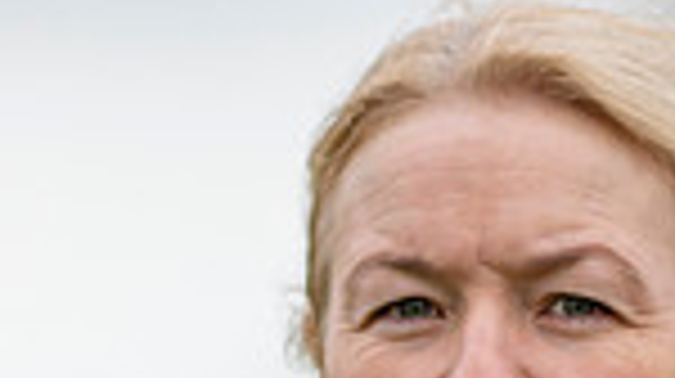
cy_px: 736
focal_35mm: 1825
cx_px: 261
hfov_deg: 1.2
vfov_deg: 0.7
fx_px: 32630
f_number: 2.8
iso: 220
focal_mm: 300
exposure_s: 1/1000
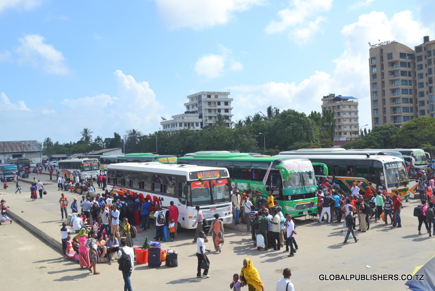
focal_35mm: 36
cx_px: 218
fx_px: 435
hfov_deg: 53.1
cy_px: 146
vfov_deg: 36.9
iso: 100
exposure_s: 1/250
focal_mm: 24
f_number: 8
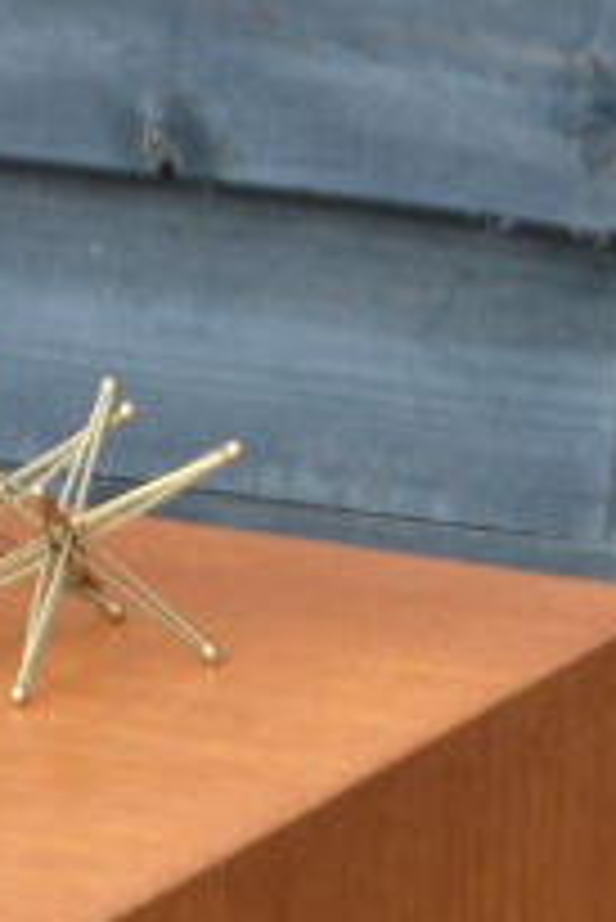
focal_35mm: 422
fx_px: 10801
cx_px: -495
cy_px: 1822
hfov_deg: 3.2
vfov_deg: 4.8
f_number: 5.6
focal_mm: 55
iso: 125
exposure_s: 1/125
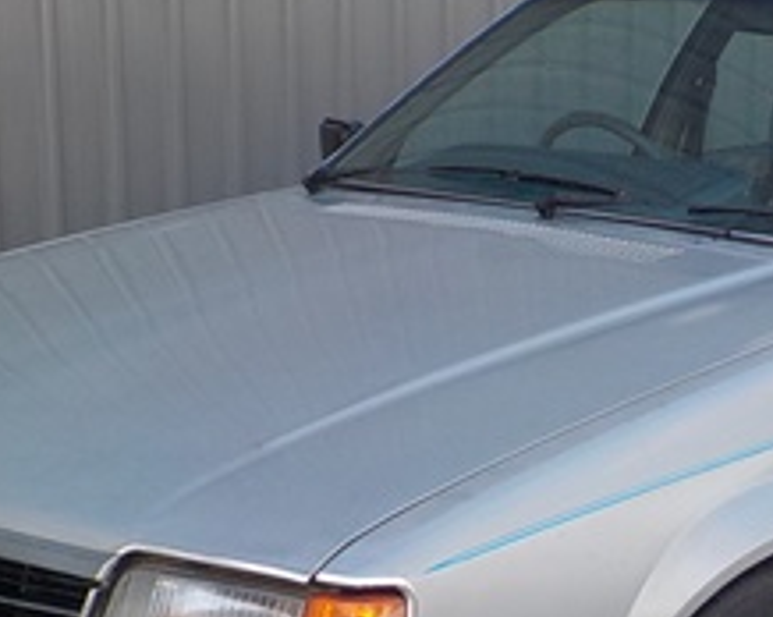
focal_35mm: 86
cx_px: 603
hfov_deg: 22.0
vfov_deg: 17.7
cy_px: 486
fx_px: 1966
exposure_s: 1/80
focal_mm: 4.1
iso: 125
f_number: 3.3
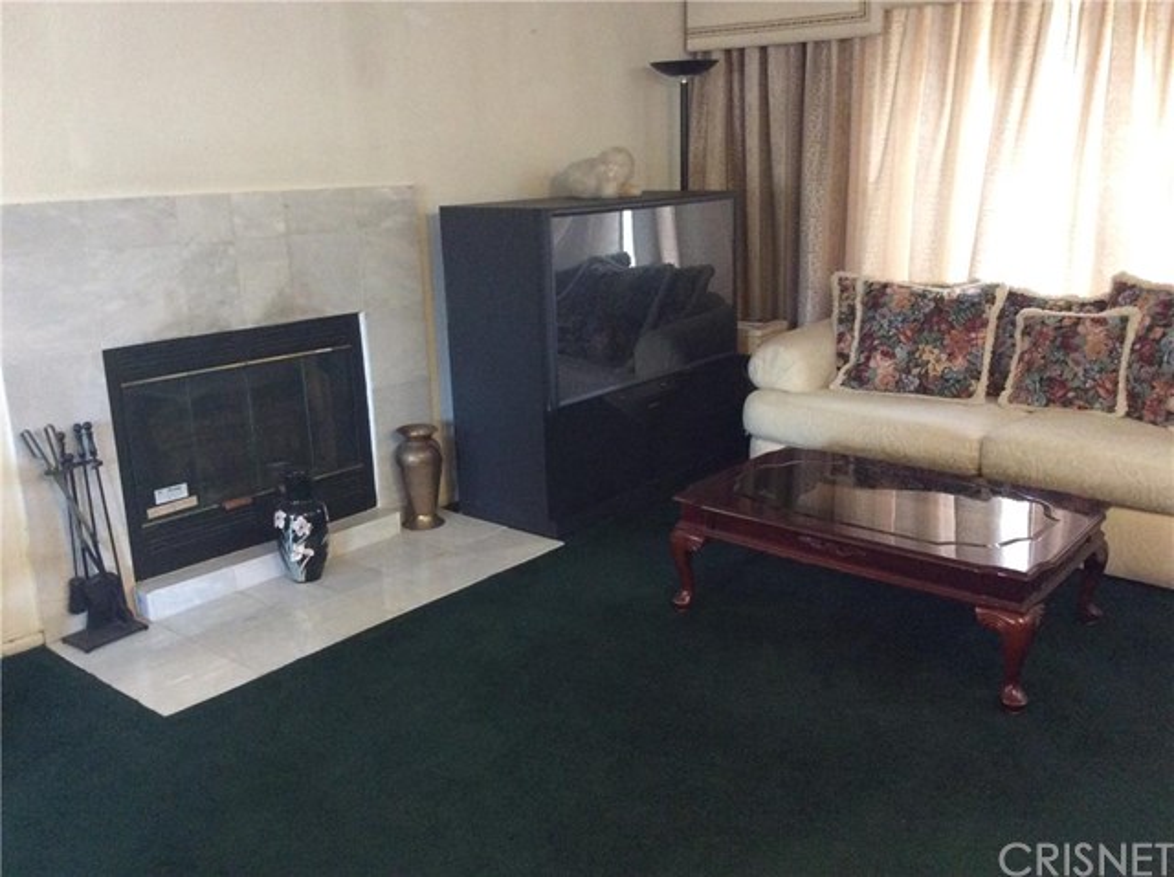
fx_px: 1084
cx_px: 587
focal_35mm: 32
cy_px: 438
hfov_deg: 56.9
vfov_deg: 44.1
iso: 320
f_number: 2.4
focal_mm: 3.3
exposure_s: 1/24
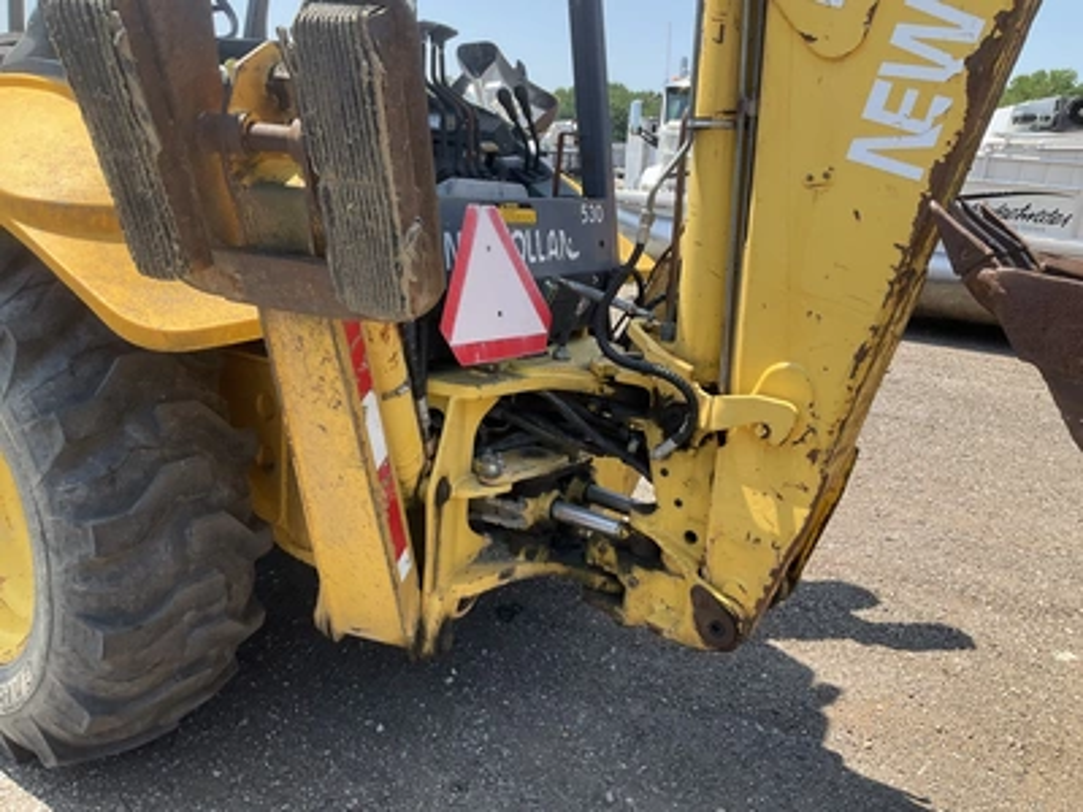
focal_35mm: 29
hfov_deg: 61.7
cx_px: 542
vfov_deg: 48.2
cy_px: 406
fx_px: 907
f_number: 1.8
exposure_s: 1/650
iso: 25
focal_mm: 3
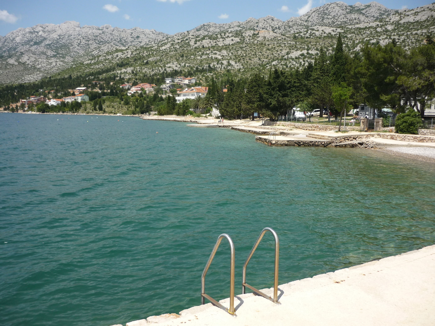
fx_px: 415
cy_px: 163
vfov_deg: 42.9
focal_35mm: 33
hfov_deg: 55.4
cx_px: 218
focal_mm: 5.5
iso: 100
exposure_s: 1/200
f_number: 8
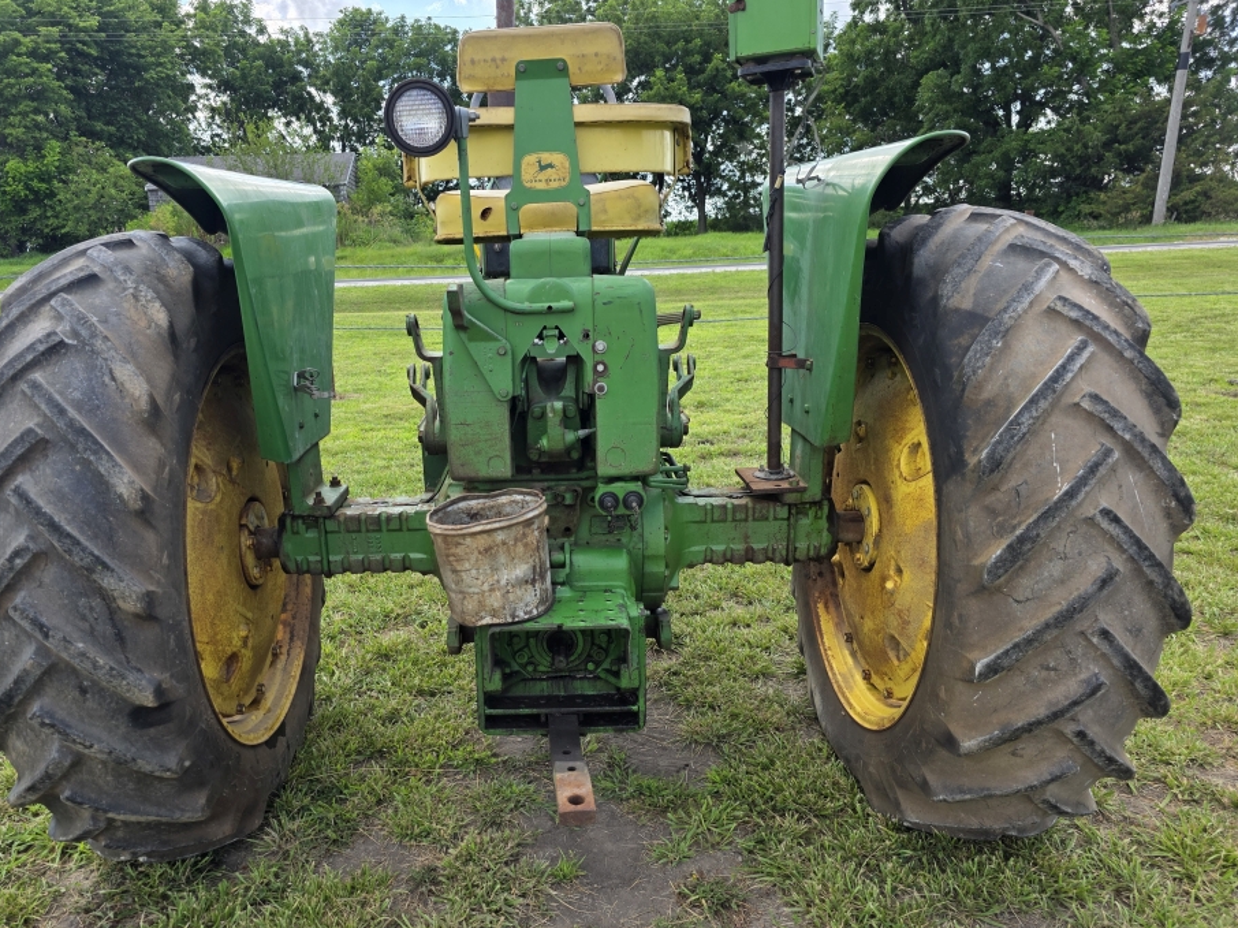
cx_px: 556
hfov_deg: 67.1
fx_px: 930
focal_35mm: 26
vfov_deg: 52.9
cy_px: 517
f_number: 1.7
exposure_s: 1/1728
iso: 80
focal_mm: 6.3
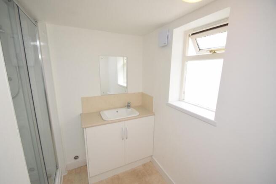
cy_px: 92
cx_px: 138
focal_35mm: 15
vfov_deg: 77.4
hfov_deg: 100.4
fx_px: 115
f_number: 5.6
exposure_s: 1/125
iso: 320
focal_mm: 10
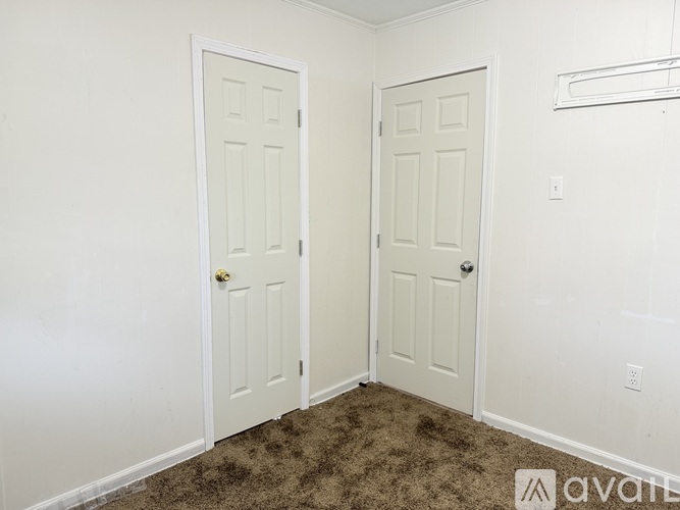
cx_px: 340
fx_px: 471
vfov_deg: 56.8
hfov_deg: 71.6
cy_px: 255
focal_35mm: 24
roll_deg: -0.1
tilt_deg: -6.9
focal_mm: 6.76
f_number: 1.78
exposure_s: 1/61
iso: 160
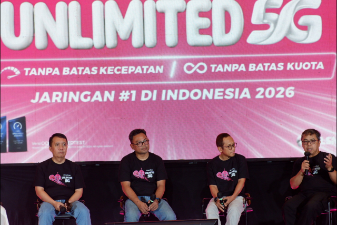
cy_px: 112
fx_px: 1198
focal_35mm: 128
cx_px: 168
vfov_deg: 10.7
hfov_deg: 16.0
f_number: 3.6
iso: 2000
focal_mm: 85
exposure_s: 1/350
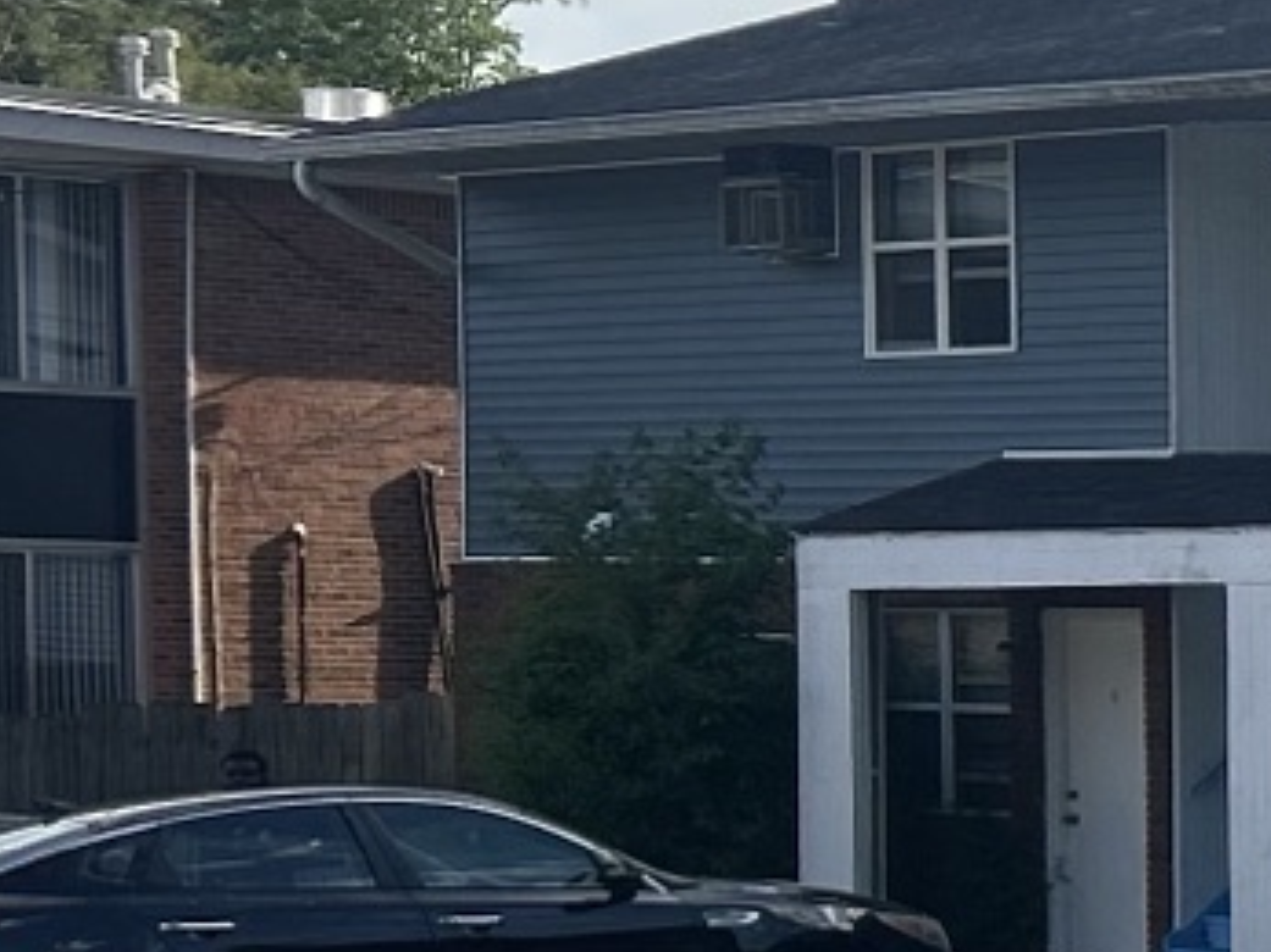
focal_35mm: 150
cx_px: 3165
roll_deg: -0.5
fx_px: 5506
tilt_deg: -4.2
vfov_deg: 9.8
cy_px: 1076
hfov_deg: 10.9
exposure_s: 1/1972
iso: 50
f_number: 1.5
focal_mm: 5.7
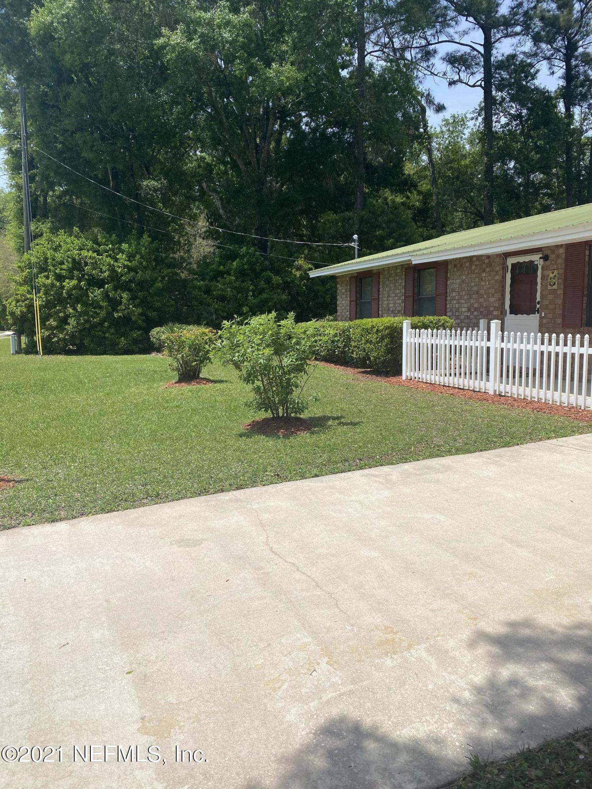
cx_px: 296
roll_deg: +1.1
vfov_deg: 67.3
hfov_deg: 53.1
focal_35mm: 26
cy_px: 394
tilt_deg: -7.2
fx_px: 593
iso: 32
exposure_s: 1/3984
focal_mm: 4.25
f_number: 1.8
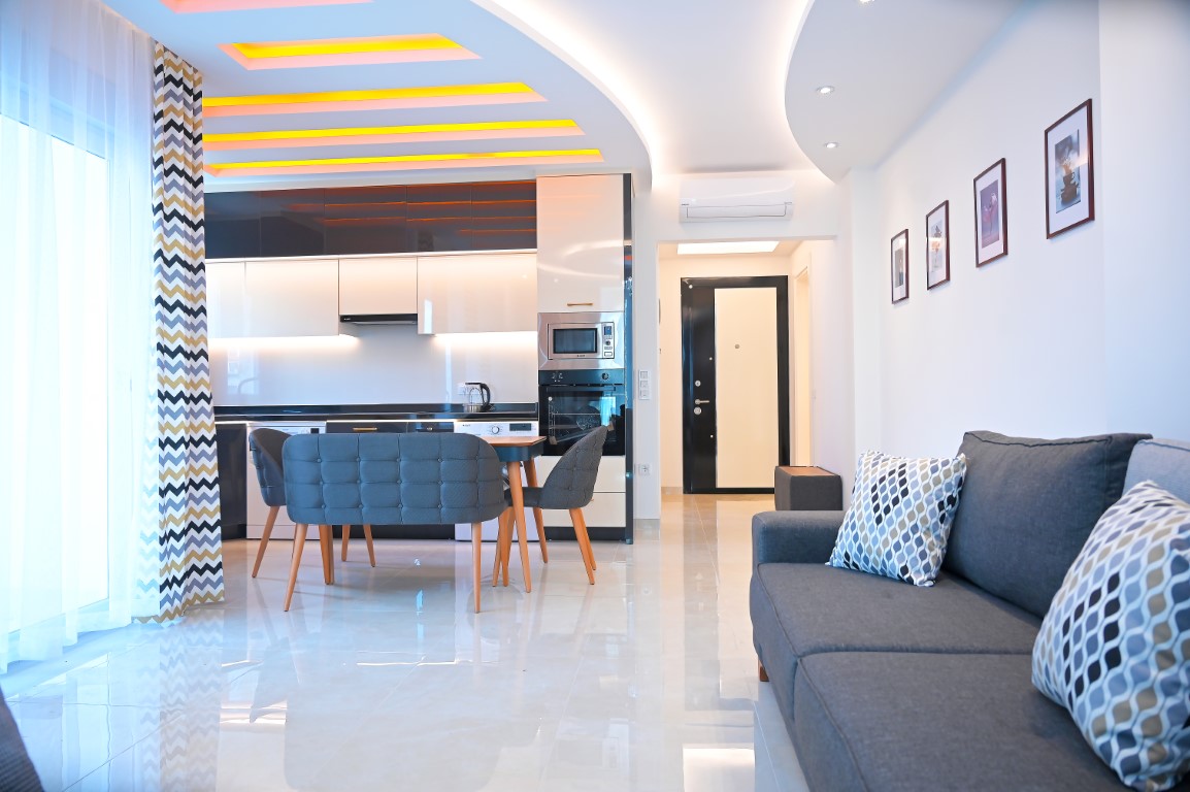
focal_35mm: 24
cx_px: 595
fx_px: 793
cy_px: 396
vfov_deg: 53.1
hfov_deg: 73.8
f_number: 4
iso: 640
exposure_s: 1/40
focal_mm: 24
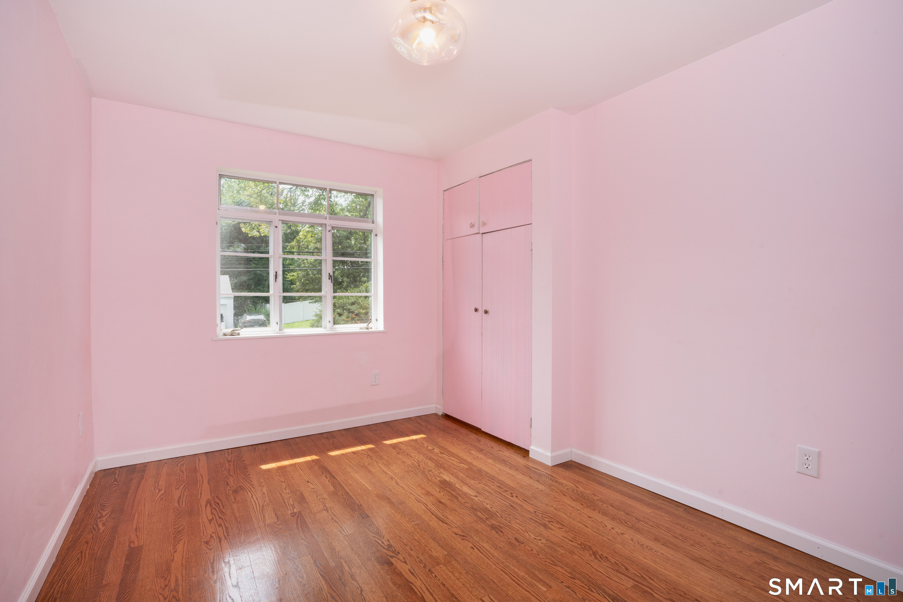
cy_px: 301
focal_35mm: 16
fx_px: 401
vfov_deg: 73.8
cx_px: 452
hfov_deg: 96.7
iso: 400
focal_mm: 16
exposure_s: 1/100
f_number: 11
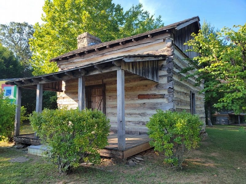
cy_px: 92
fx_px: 185
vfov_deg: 53.1
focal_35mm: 26
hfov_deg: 67.3
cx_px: 123
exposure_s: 1/492
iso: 40
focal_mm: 5.4
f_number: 1.8
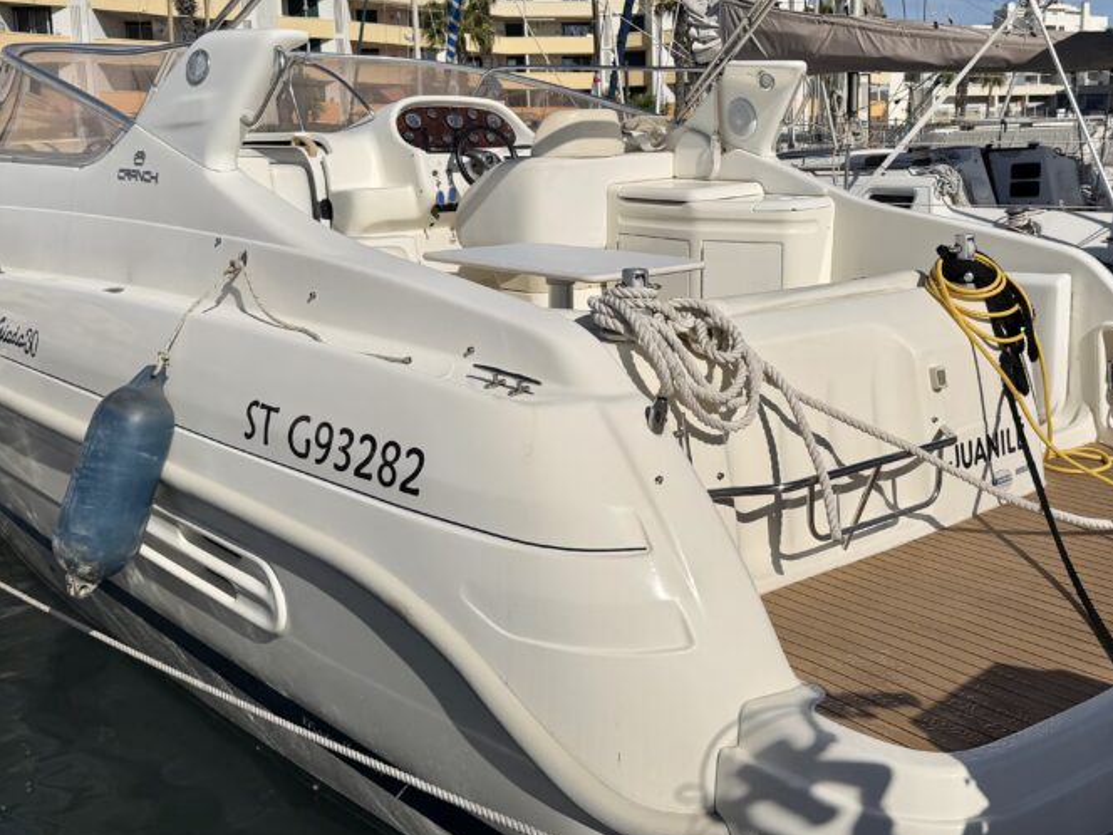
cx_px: 669
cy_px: 320
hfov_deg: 49.8
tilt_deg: -8.0
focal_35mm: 37
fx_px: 1190
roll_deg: +1.5
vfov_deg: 38.5
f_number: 1.78
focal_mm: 6.76
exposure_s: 1/22727
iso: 100
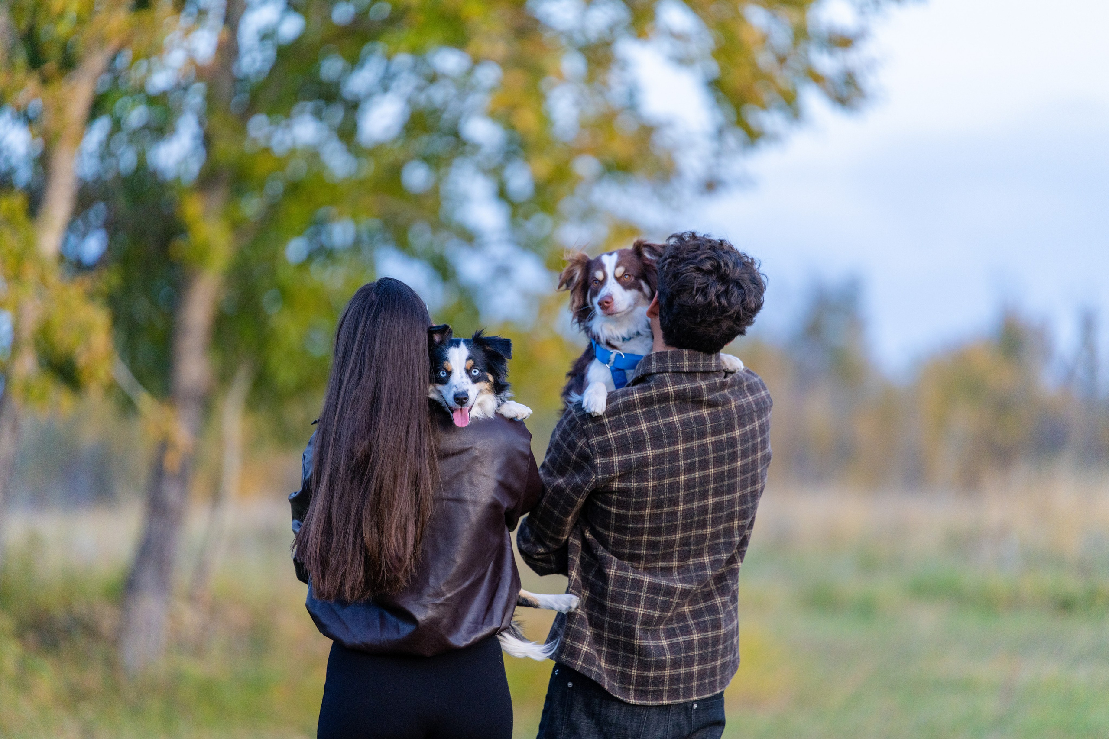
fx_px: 4621
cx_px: 554
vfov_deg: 9.1
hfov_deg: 13.7
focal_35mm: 150
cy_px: 370
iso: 1250
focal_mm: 150
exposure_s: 1/1000
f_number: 2
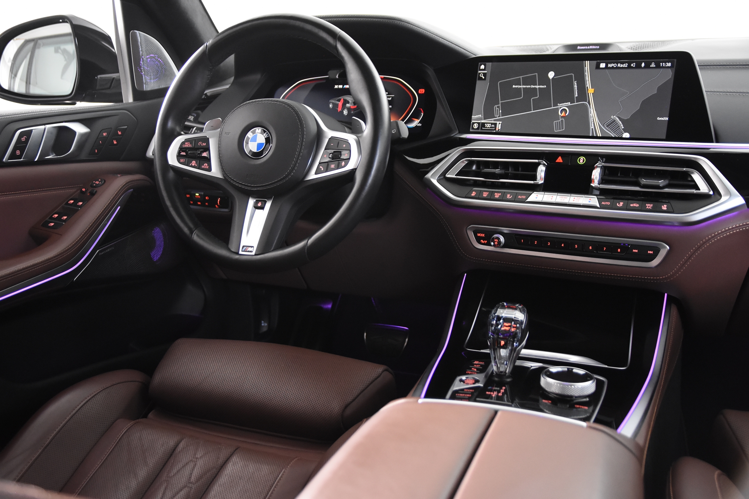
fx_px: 687
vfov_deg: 40.0
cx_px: 374
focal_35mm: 33
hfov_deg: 57.2
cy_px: 250
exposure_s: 1/30
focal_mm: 22
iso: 2500
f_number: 3
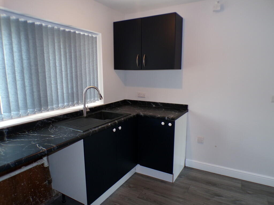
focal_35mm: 24
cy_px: 102
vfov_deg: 56.8
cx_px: 137
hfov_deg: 71.6
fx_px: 190
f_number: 3
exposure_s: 1/34
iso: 200
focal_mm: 4.3
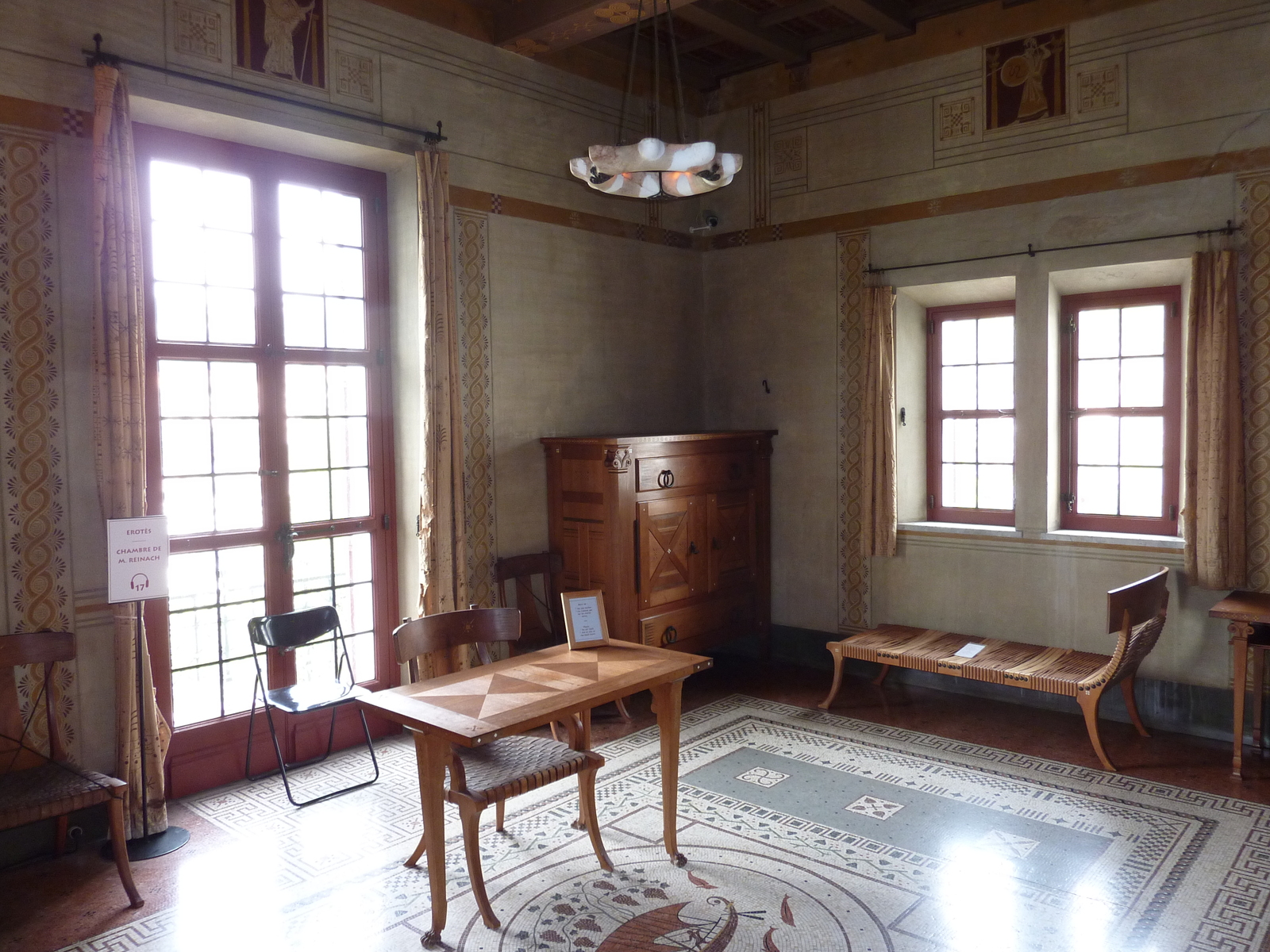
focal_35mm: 25
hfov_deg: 69.4
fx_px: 917
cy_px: 476
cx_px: 635
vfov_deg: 54.9
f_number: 3.3
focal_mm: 4.1
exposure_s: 1/30
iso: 200
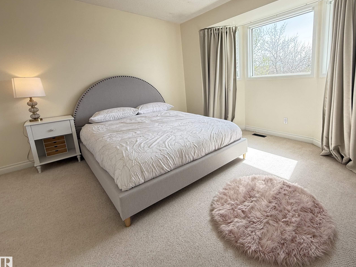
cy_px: 114
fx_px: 175
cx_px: 214
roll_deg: +2.0
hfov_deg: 89.8
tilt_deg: -11.4
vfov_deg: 74.3
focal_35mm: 17
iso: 64
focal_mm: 2.22
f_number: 2.2
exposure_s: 1/161
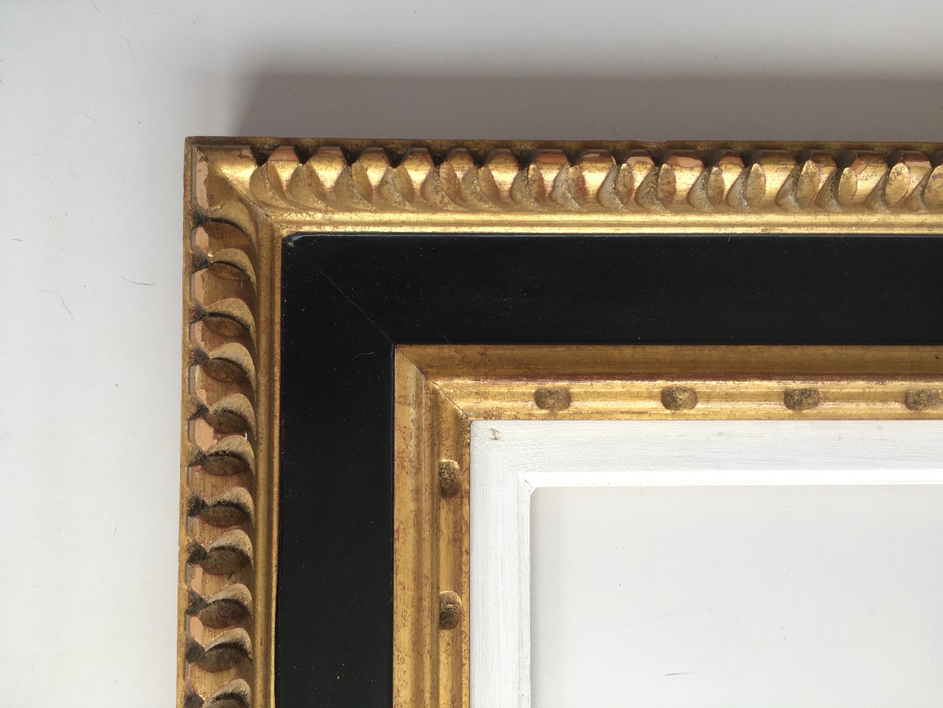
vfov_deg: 48.2
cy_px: 354
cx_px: 472
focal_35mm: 29
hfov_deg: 61.7
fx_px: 790
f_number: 2.2
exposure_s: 1/100
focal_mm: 4.15
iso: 25
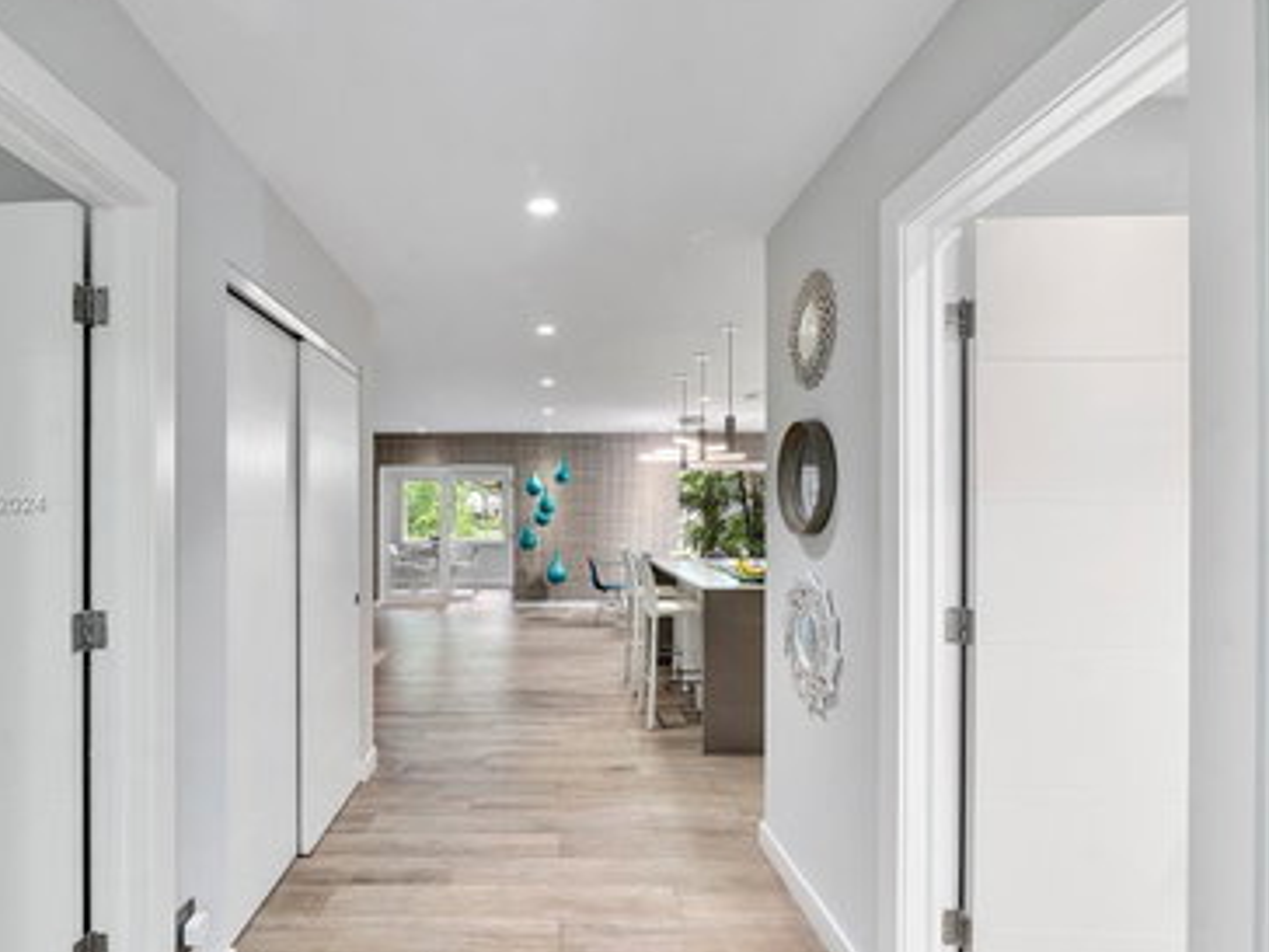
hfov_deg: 84.2
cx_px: 547
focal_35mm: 19
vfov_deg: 68.6
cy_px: 506
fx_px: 697
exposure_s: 1/1.67
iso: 160
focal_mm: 10
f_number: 11
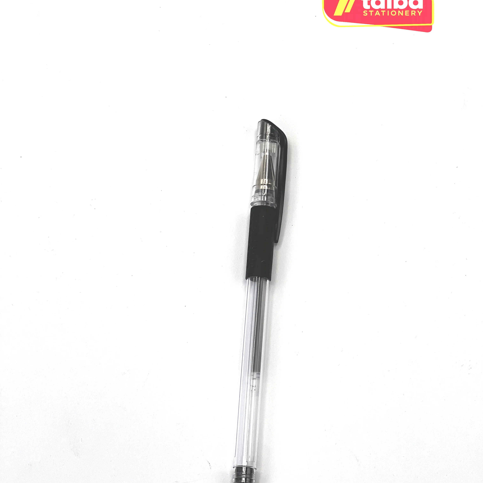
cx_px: 242
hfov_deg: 19.1
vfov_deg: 19.1
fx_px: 1437
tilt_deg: -73.7
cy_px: 255
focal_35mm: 91
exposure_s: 1/382
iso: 32
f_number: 2.8
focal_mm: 9
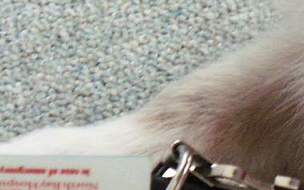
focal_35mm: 655
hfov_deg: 3.2
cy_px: -114
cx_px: 572
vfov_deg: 2.0
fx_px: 5425
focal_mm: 36.93
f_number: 3.5
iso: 200
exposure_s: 1/45
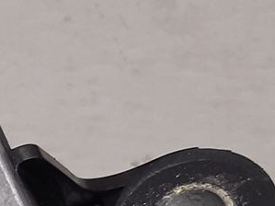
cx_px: -306
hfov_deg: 10.1
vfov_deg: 8.1
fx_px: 1414
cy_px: 346
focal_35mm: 178
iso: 125
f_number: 1.7
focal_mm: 3.93
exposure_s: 1/50
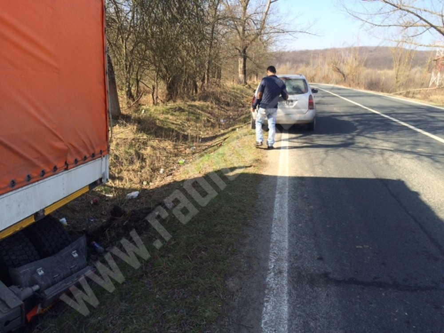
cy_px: 166
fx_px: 372
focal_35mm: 29
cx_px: 222
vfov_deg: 48.2
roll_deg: -0.9
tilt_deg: -13.8
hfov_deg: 61.7
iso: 32
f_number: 2.2
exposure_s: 1/684
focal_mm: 4.15
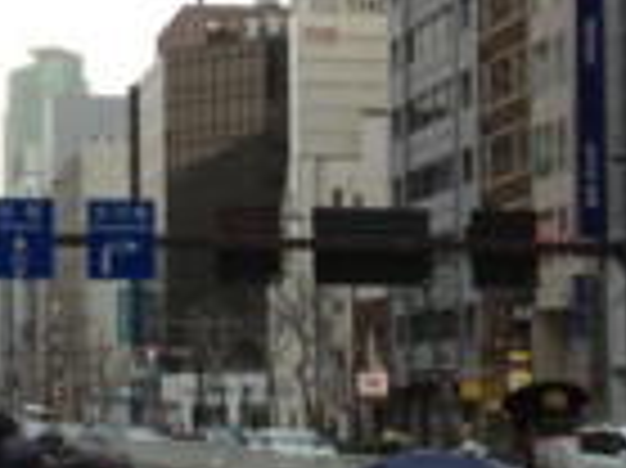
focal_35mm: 107
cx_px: -41
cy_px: 284
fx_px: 1933
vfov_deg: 13.8
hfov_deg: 17.8
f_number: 2.4
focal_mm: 4.13
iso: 50
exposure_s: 1/193
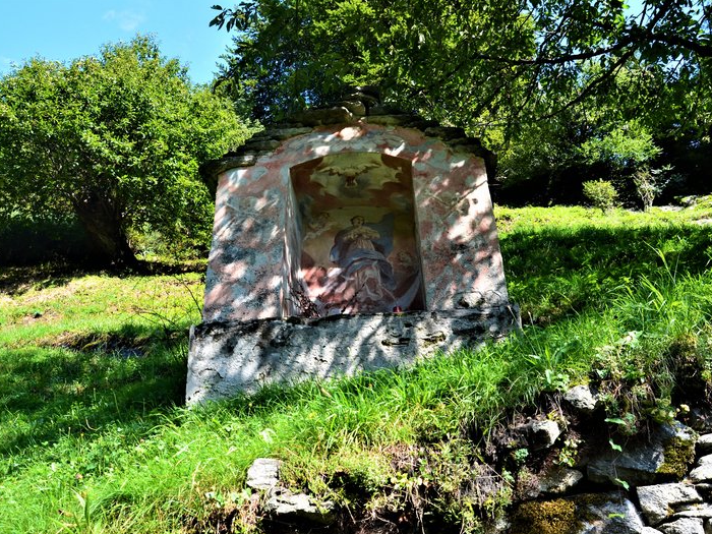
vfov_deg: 41.2
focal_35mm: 35
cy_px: 265
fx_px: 711
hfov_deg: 53.2
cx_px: 345
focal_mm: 21
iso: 320
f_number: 8
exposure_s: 1/80
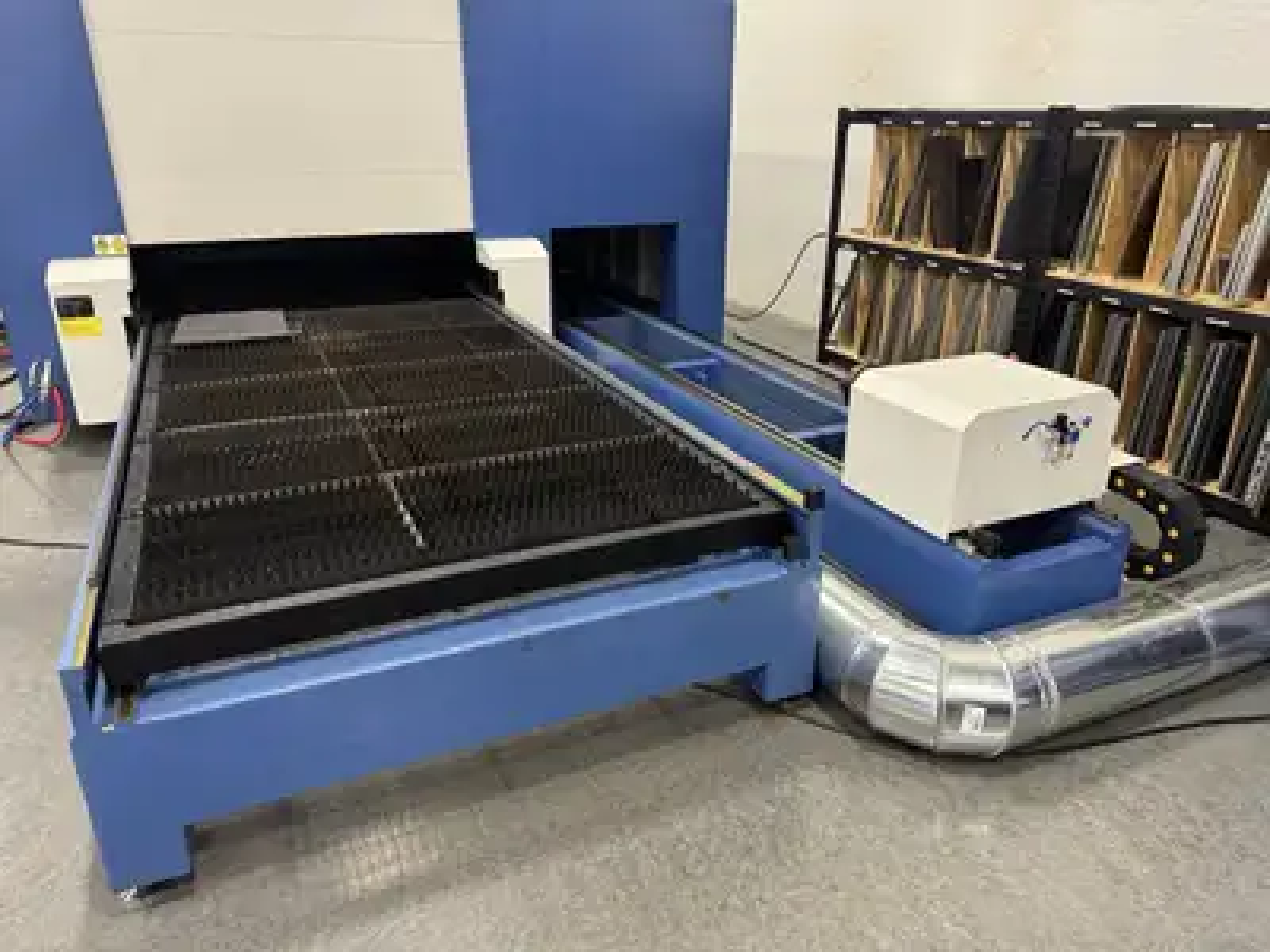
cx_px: 635
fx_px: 881
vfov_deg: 56.8
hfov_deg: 71.6
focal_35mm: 24
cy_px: 476
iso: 320
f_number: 1.8
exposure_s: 1/60
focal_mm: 6.8
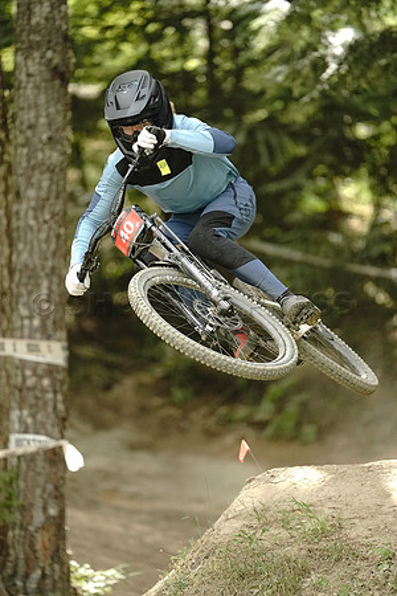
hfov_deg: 2.3
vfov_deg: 3.4
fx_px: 9924
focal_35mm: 600
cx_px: 198
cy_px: 298
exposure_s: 1/2500
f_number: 4
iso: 5000
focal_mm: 600
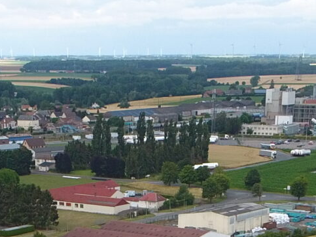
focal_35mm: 106
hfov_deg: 18.5
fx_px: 967
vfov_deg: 11.9
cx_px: 133
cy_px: 528
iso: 113
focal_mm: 3.61
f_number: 2.8
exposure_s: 1/120
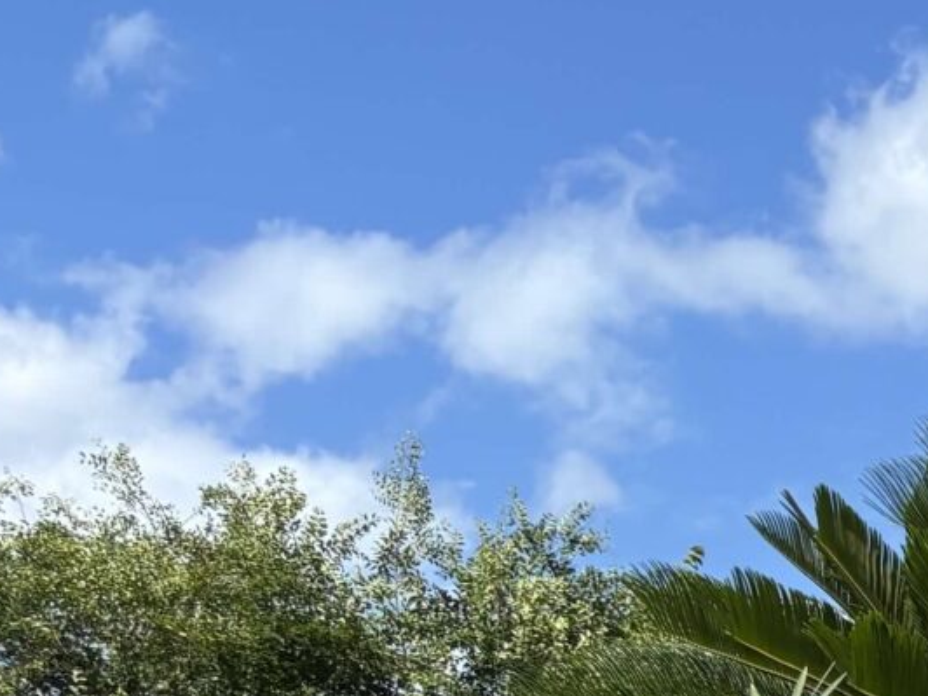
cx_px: 2069
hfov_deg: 12.9
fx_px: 3351
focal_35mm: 125
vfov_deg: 10.5
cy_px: 1559
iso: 50
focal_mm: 5.96
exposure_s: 1/2538
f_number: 1.6
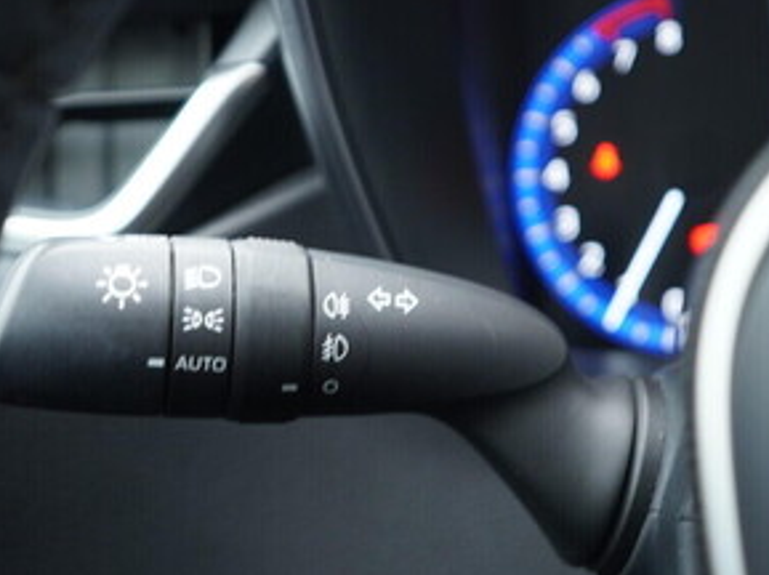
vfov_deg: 22.2
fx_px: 1464
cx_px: 375
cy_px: 310
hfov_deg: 29.4
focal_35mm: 66
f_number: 2.8
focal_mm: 24
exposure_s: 1/40
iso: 400
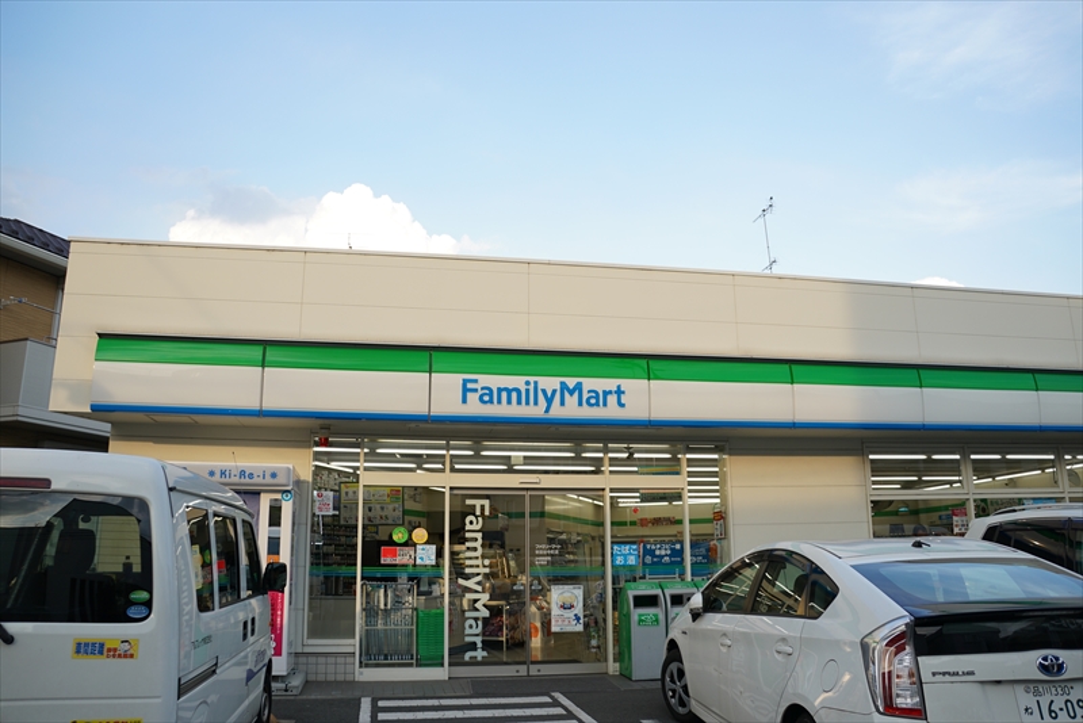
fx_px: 812
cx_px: 542
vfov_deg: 48.0
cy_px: 362
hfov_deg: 67.4
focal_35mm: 27
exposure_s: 1/200
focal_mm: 18
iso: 100
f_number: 4.5
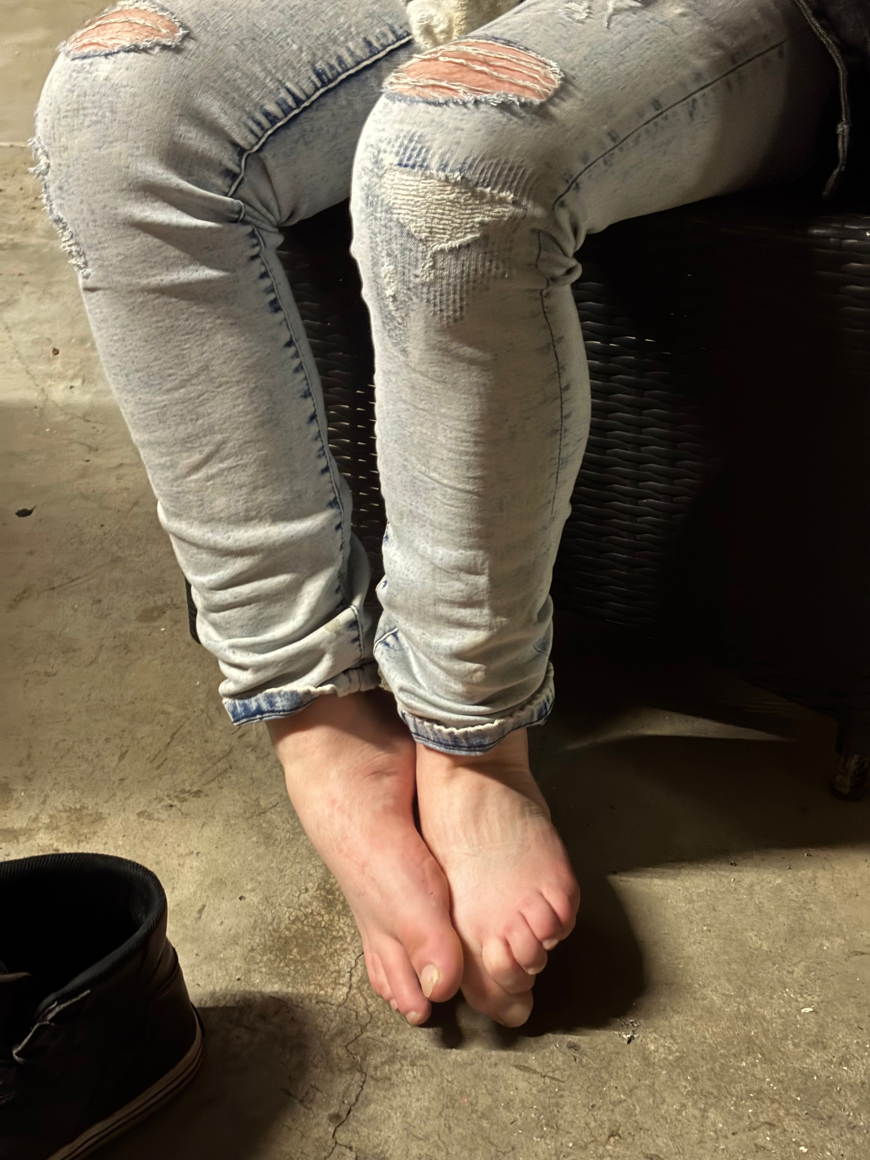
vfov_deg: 36.8
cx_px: 435
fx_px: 1743
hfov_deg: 28.0
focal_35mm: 52
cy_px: 580
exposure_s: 1/9
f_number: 1.6
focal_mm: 5.96
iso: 320
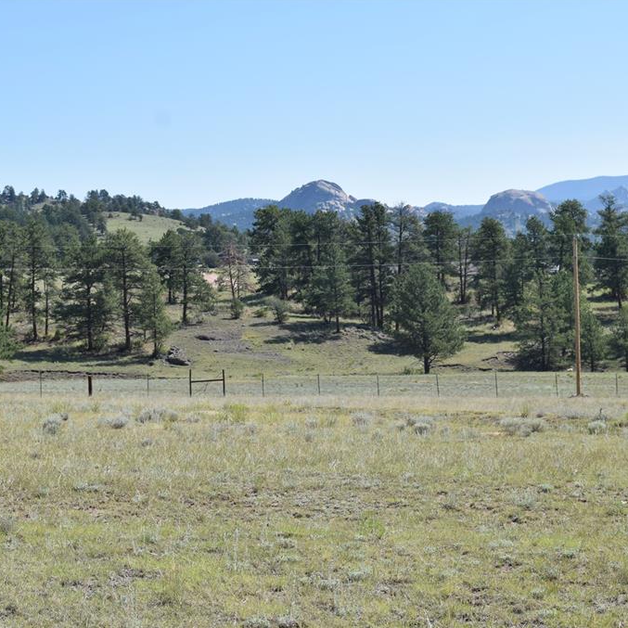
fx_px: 1663
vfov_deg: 21.4
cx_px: 276
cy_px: 314
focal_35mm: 81
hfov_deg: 21.4
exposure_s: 1/250
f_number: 8
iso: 100
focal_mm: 42
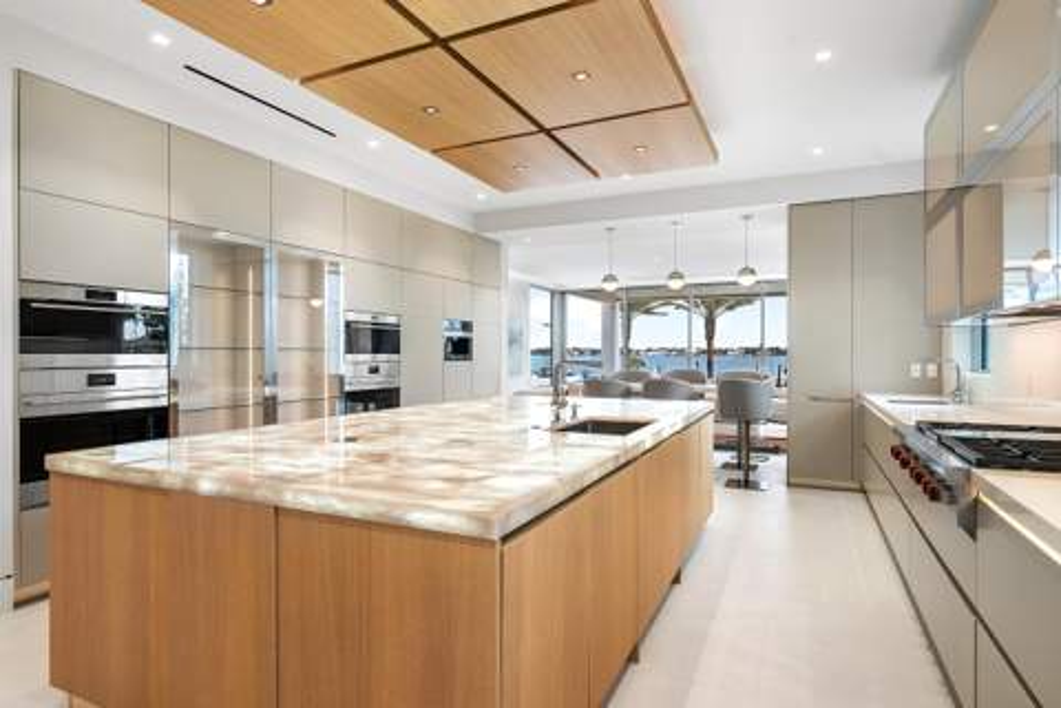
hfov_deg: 86.9
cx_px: 530
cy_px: 354
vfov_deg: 64.6
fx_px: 560
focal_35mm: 19
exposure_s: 1/200
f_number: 8
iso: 320
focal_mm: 19
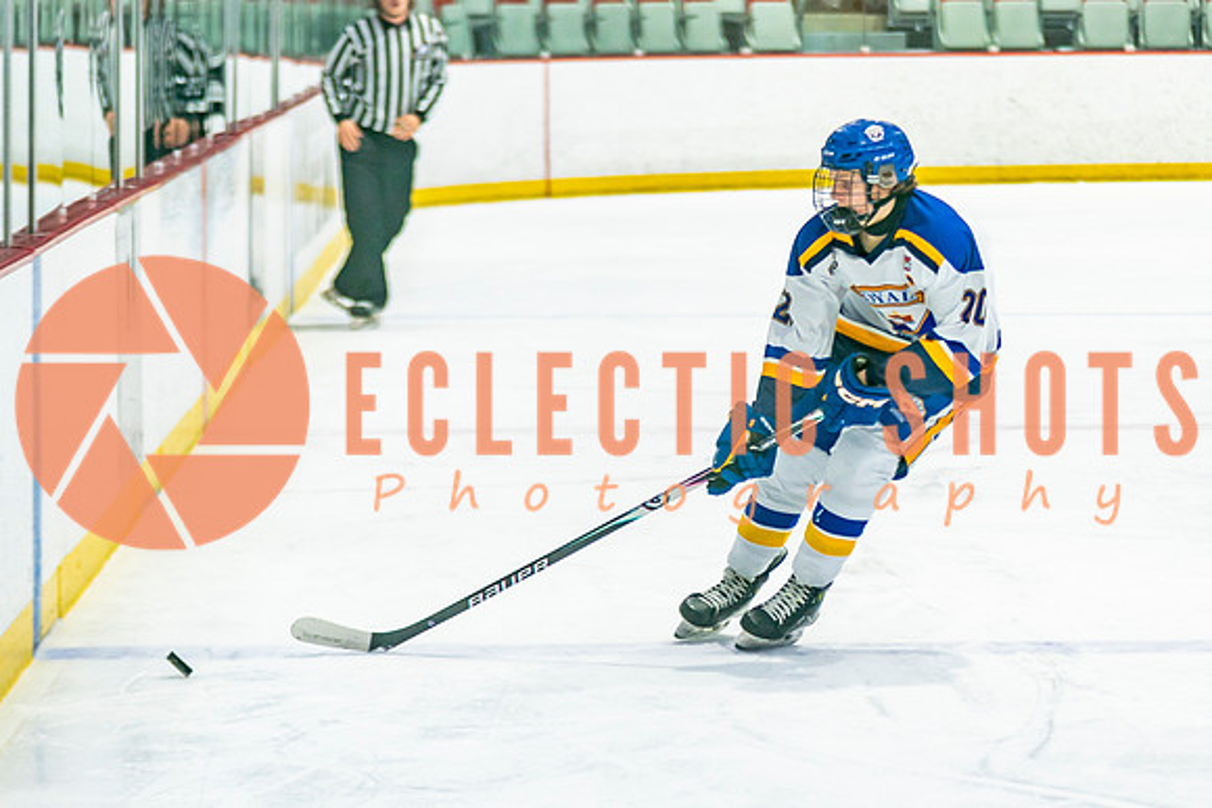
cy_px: 428
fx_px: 6741
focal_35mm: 200
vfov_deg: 6.9
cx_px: 919
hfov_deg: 10.3
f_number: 2.8
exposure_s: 1/640
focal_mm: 102
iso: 320
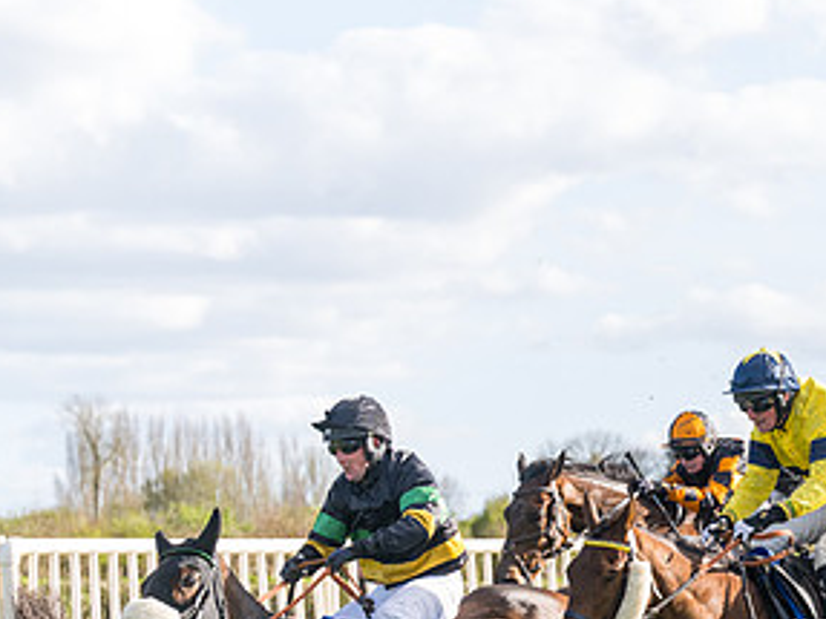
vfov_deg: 8.1
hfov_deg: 10.8
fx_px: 4341
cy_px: 587
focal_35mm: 182
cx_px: 869
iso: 400
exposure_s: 1/1600
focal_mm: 70
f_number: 4
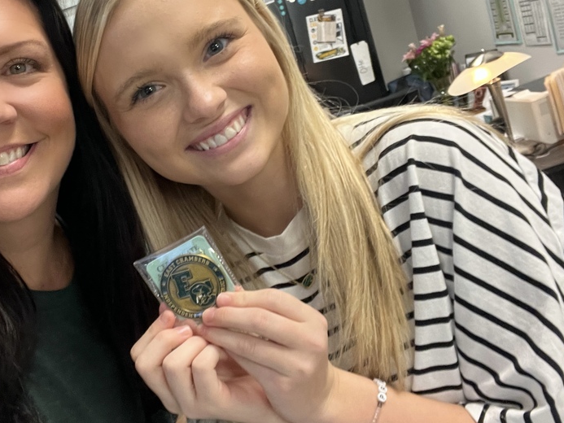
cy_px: 195
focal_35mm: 34
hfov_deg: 52.3
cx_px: 164
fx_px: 554
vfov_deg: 41.8
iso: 250
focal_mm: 2.71
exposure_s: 1/60
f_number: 2.2
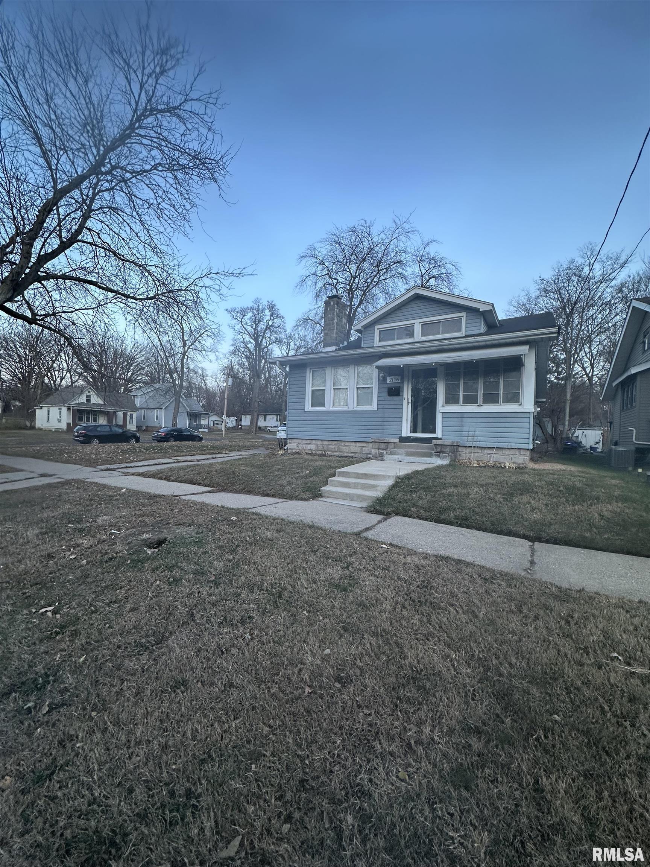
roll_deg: -2.2
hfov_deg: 85.7
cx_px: 325
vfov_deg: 102.1
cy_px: 434
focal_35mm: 14
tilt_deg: +0.1
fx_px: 351
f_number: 2.2
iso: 160
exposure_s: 1/99
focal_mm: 2.22
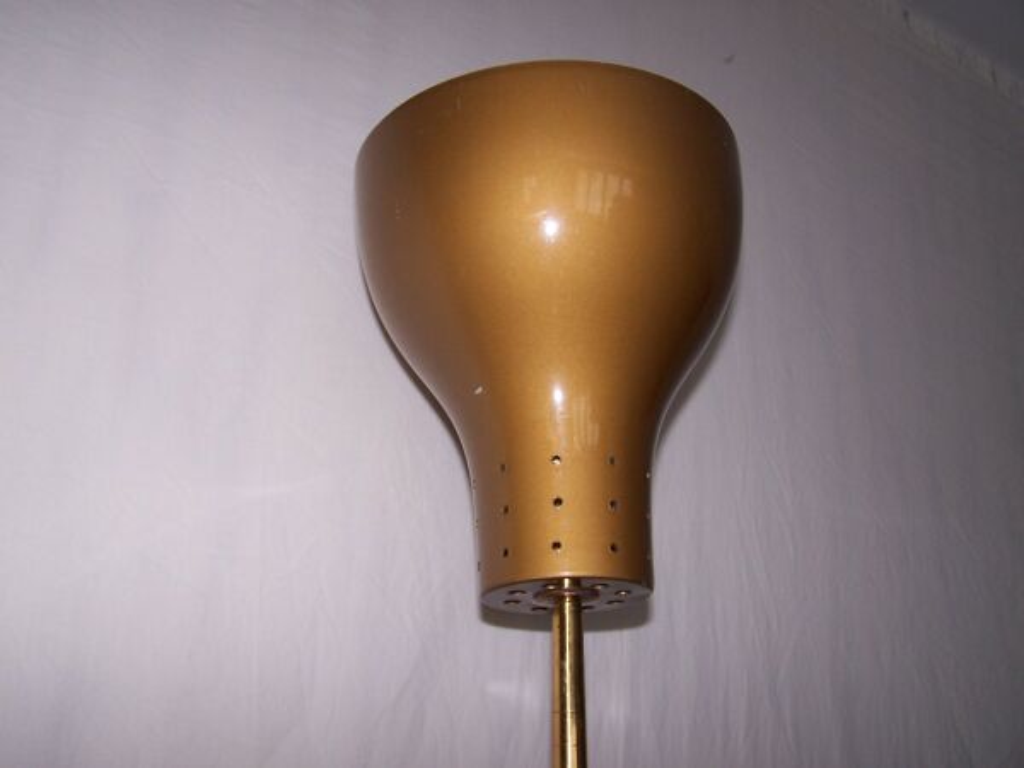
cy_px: 384
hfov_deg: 49.0
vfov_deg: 37.7
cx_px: 512
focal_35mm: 38
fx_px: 1124
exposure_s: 1/60
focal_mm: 6.3
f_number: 2.8
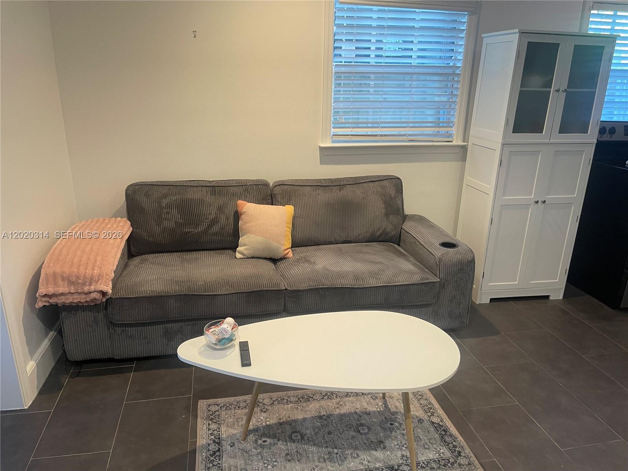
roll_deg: -1.4
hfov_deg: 69.4
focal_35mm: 25
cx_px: 314
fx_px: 454
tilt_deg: -19.3
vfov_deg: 54.9
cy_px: 236
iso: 160
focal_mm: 5.1
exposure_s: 1/60
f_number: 1.6
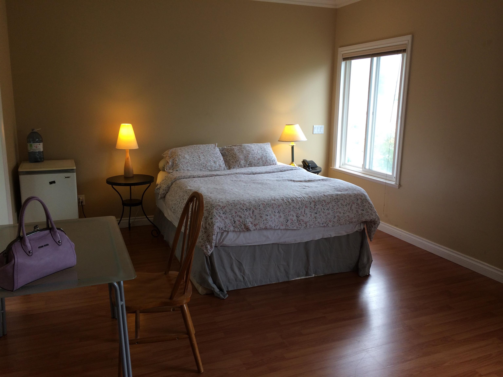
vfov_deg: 46.8
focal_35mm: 30
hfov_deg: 60.0
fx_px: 436
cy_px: 188
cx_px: 252
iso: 50
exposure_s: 1/60
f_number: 2.2
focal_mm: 4.12
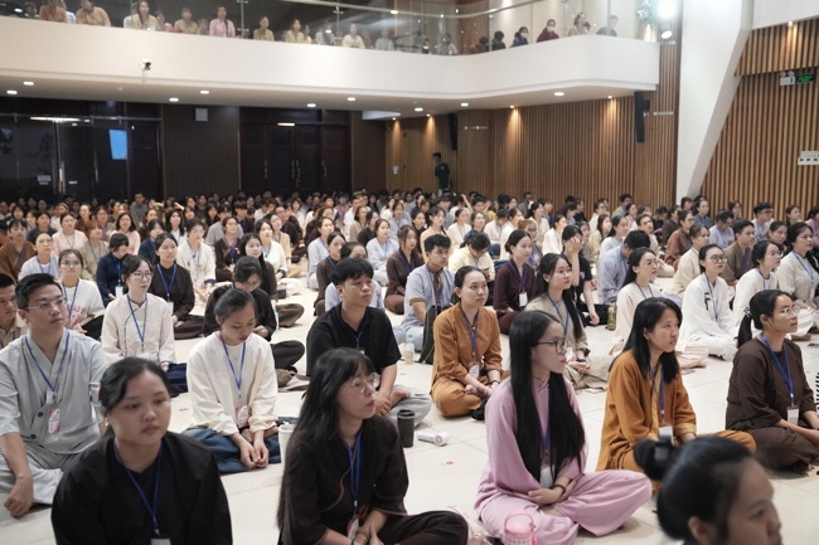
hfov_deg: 54.4
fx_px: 796
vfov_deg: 37.8
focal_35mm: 35
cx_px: 410
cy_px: 272
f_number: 2.8
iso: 4000
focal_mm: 35
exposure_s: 1/320
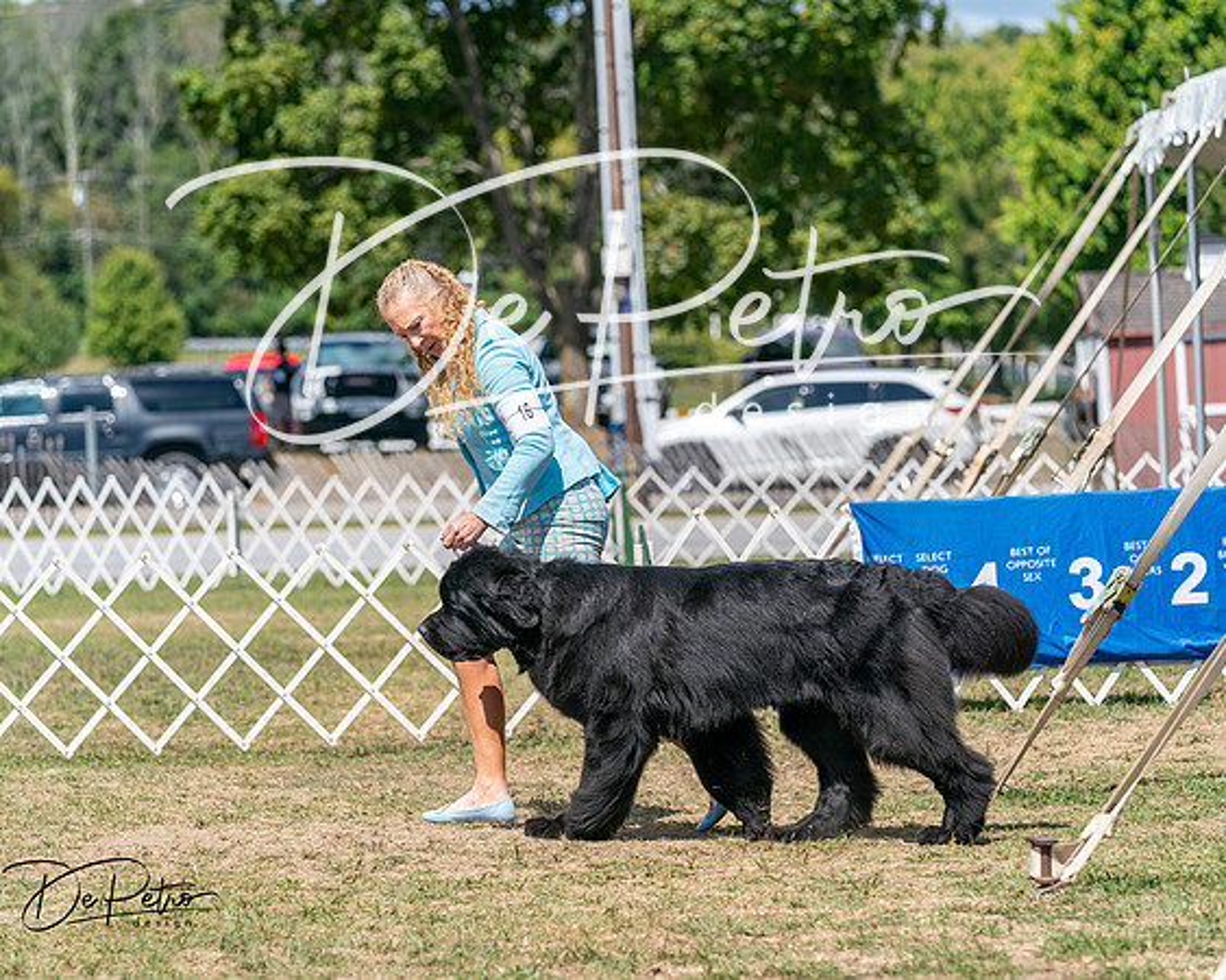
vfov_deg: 10.1
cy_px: 490
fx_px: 5556
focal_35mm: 153
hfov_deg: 12.6
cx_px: 613
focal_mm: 136
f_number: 4.5
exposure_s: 1/1600
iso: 200
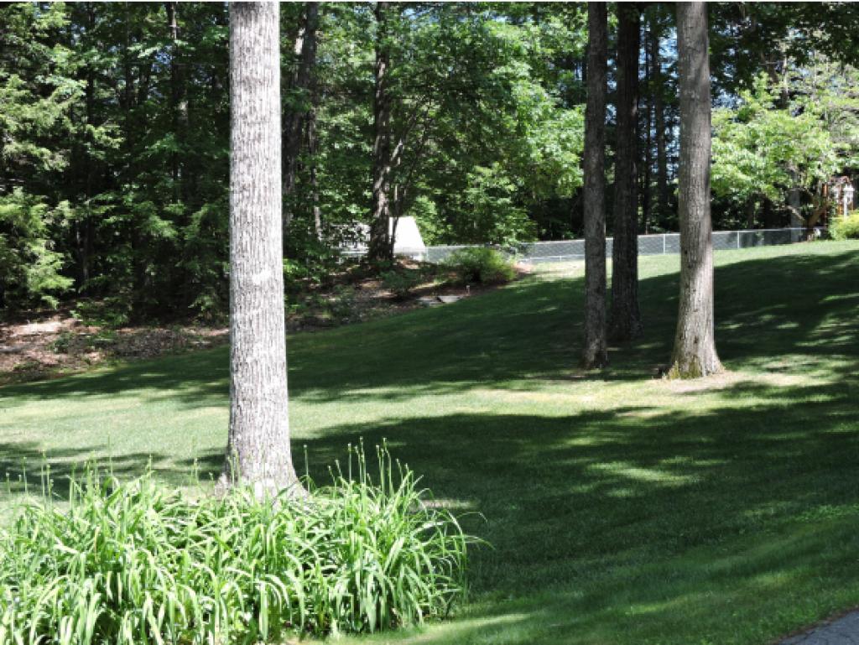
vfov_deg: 24.4
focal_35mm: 60
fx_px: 1490
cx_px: 430
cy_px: 322
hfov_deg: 32.2
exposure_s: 1/125
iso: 100
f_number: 4.2
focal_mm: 10.7
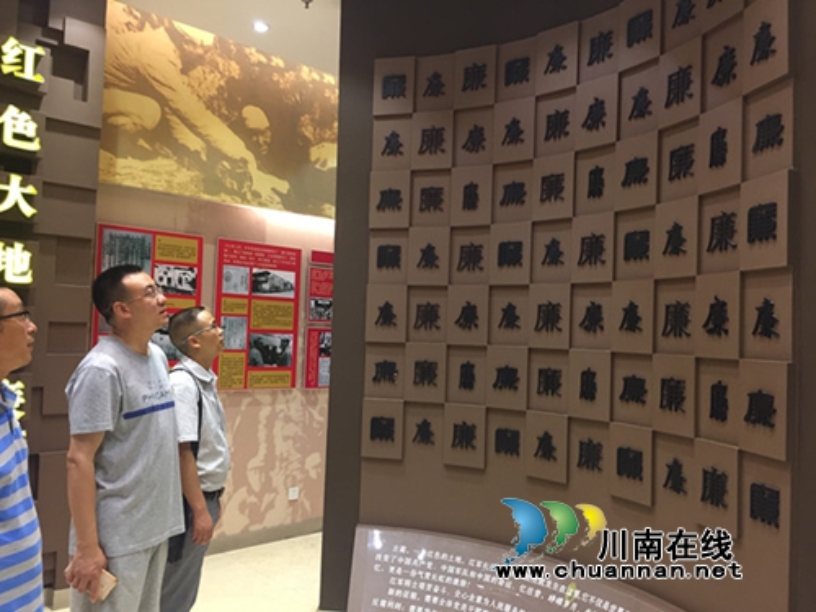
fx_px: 684
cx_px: 408
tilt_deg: +1.8
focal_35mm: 29
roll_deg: -2.9
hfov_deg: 61.7
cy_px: 306
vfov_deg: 48.2
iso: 125
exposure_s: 1/33
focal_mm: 4.15
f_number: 2.2
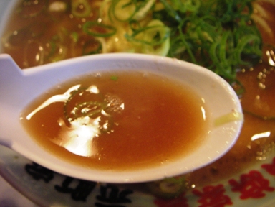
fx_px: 302
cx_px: 138
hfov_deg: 49.0
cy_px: 104
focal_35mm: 38
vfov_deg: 37.7
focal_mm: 6.3
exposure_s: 1/13
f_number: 3.3
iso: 100
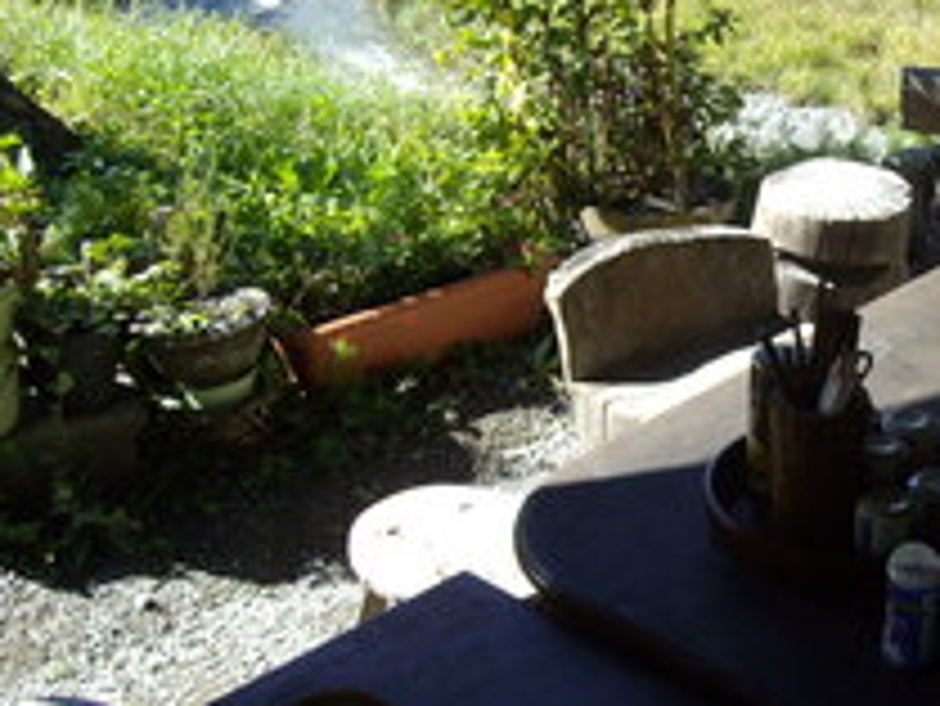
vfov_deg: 21.3
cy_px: 252
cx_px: 814
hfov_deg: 27.3
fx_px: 1875
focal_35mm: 69
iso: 80
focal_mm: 6
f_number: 4.8
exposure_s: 1/125
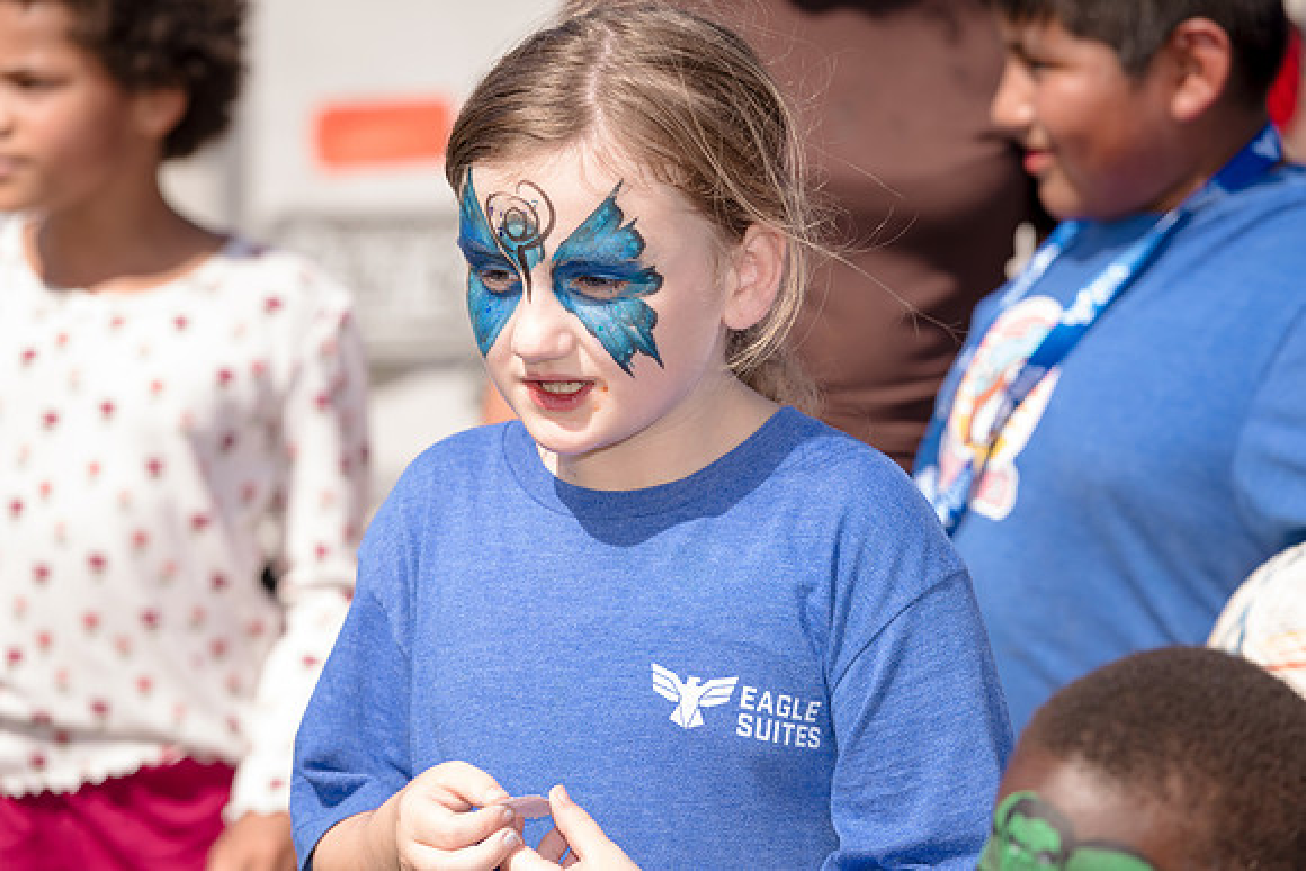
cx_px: 653
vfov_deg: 8.3
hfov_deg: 12.4
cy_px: 436
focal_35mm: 165
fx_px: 5987
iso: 110
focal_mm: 165
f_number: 5.6
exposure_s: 1/320
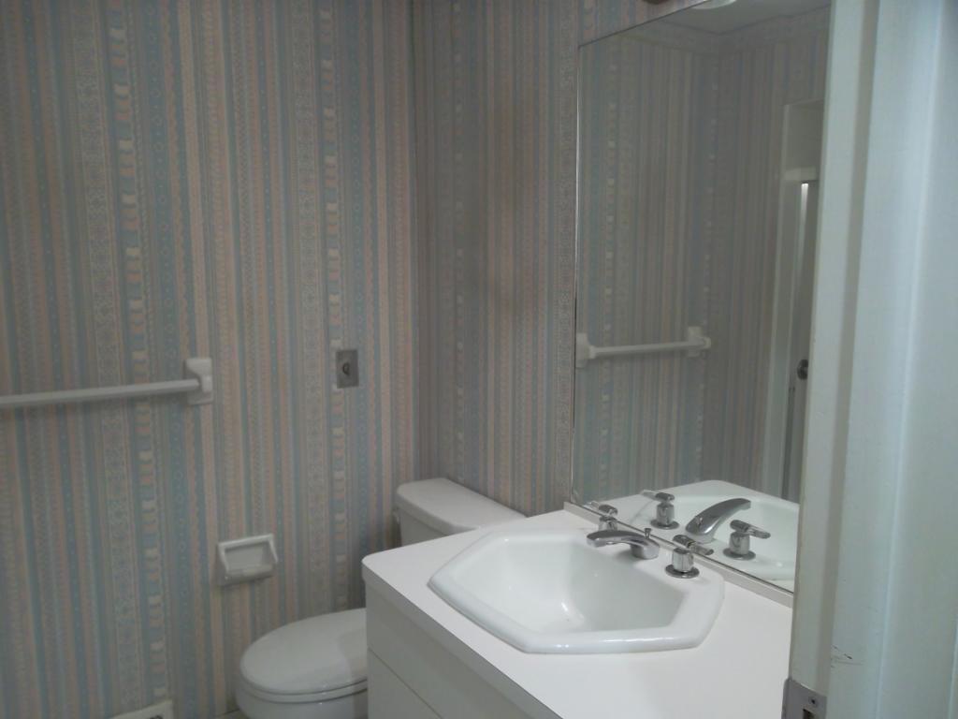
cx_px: 479
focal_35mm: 27
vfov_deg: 51.4
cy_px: 360
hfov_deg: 65.3
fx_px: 747
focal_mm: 4.9
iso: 200
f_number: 3.5
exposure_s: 1/18
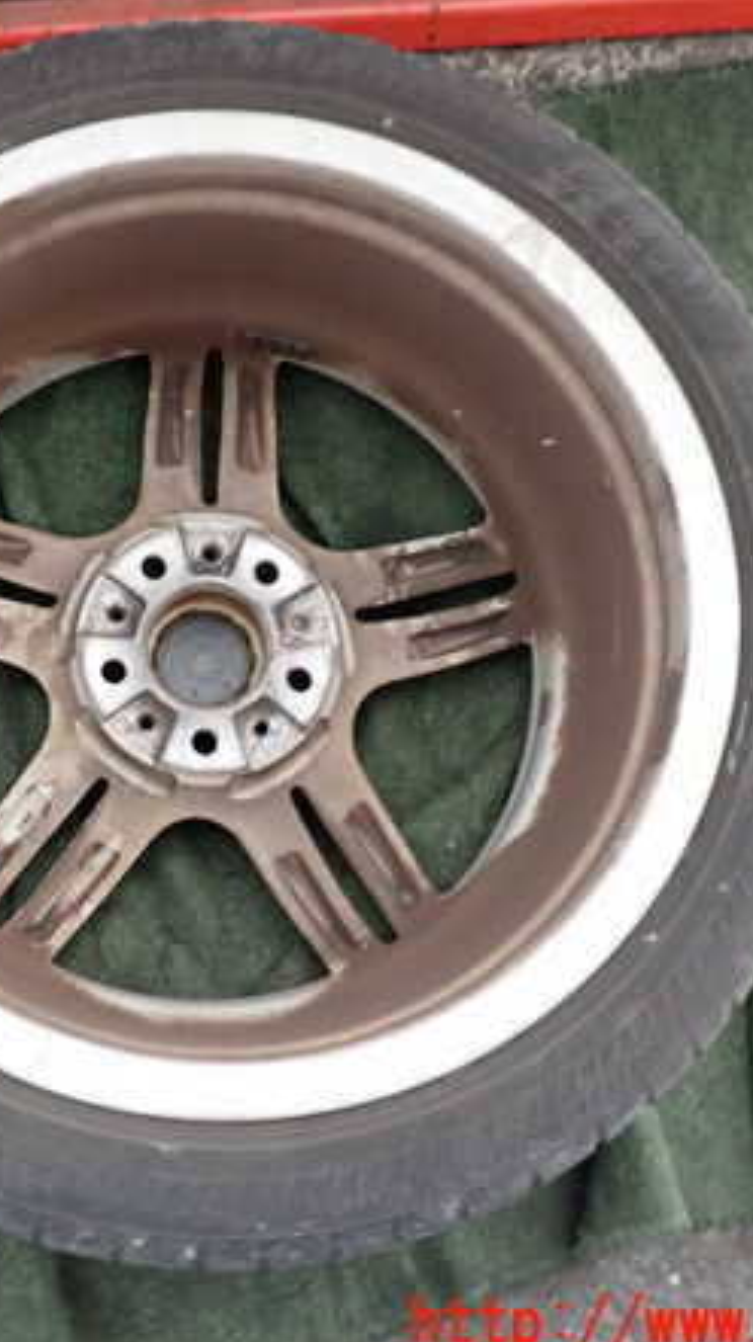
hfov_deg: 31.4
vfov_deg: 54.0
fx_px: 1316
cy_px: 680
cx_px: 185
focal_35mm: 37
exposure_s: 1/30
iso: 800
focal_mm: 4.5
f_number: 2
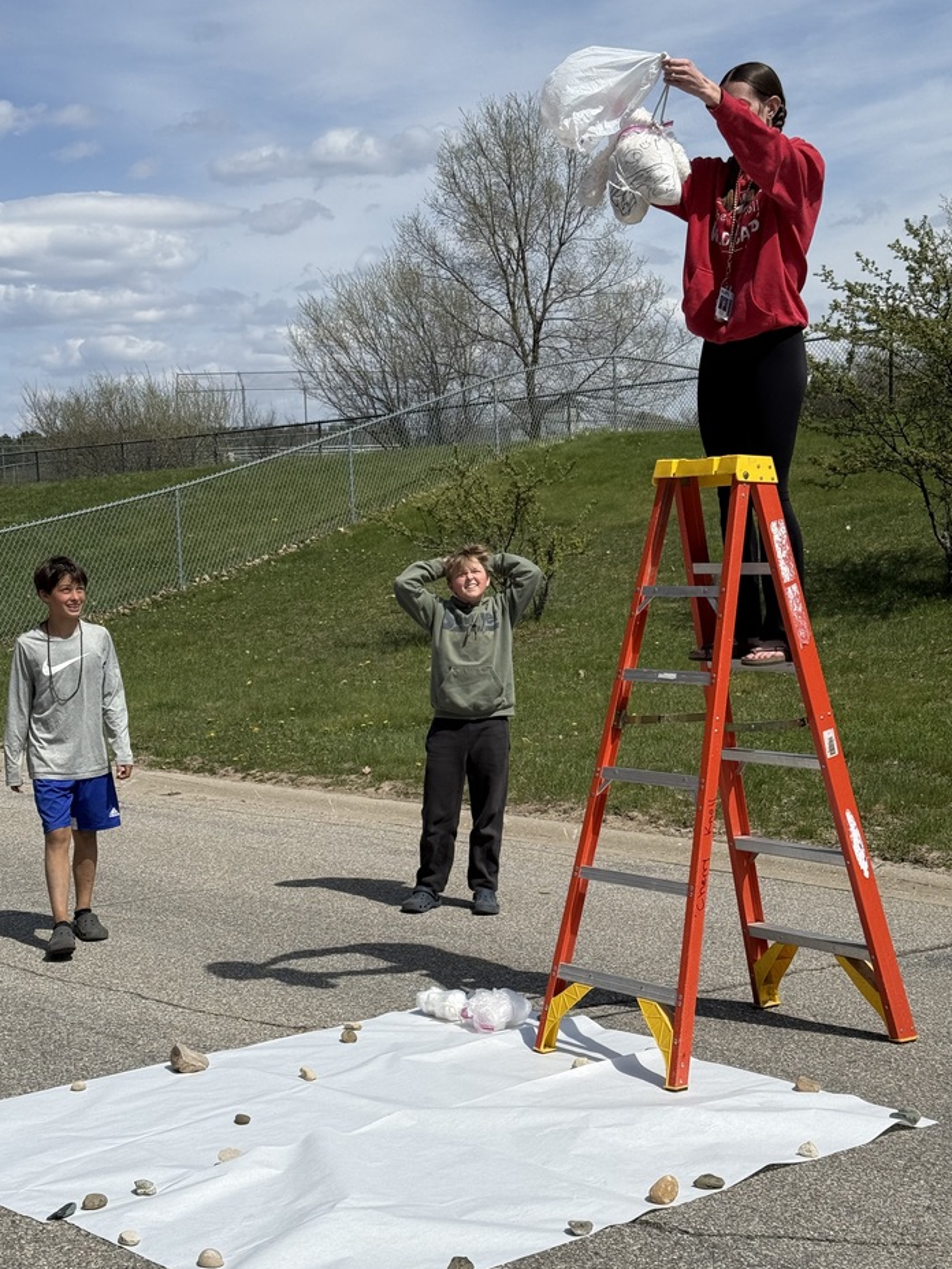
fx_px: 1942
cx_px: 436
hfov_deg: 27.5
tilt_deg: -4.5
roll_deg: +1.6
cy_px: 687
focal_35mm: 53
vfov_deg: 36.1
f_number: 1.78
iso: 80
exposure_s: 1/9901
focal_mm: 6.76
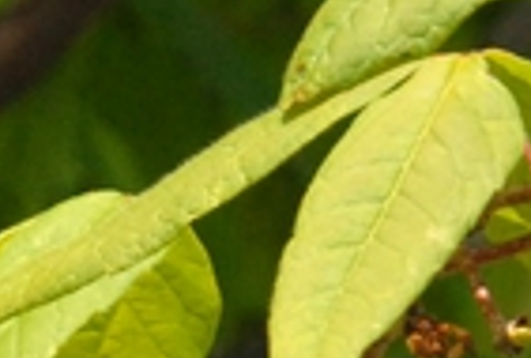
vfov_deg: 1.4
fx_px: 14783
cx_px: -162
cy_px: 793
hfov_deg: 2.1
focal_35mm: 999
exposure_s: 1/400
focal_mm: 92
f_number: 10
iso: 400
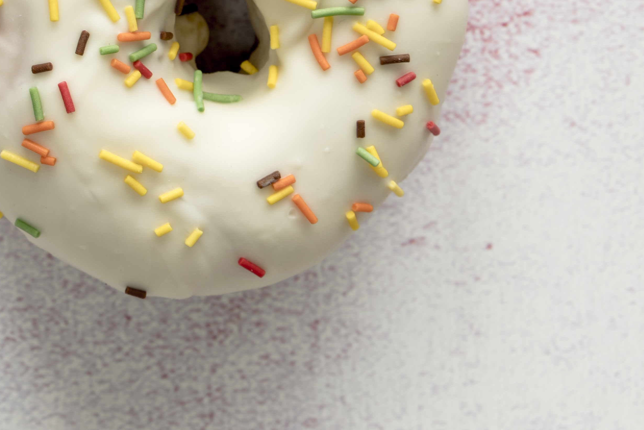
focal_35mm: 128
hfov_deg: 15.0
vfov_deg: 10.5
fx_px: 2290
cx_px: -270
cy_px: -79
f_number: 8
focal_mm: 43
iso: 100
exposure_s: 1/15
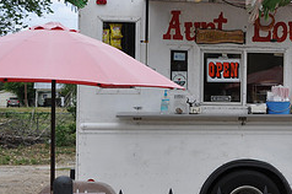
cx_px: 319
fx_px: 770
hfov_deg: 20.5
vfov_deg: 14.4
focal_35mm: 95
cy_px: 95
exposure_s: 1/200
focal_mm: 26
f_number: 7.1
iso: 200
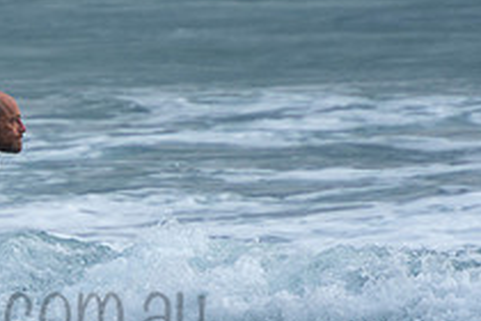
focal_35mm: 1654
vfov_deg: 0.8
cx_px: -37
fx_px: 22098
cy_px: 283
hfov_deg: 1.2
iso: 280
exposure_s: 1/400
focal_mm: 400
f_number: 5.6
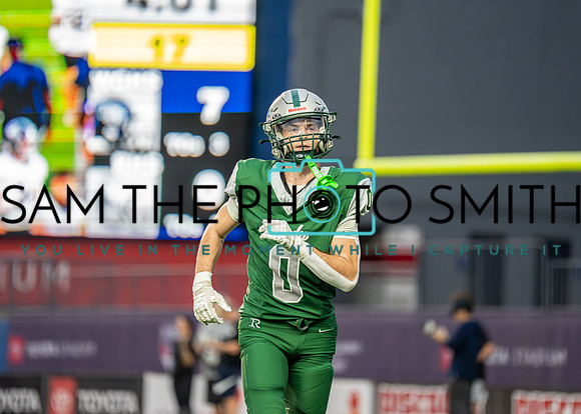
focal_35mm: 227
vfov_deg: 6.3
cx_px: 282
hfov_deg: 8.9
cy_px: 193
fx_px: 3742
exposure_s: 1/1600
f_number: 2.8
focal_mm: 200
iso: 2000
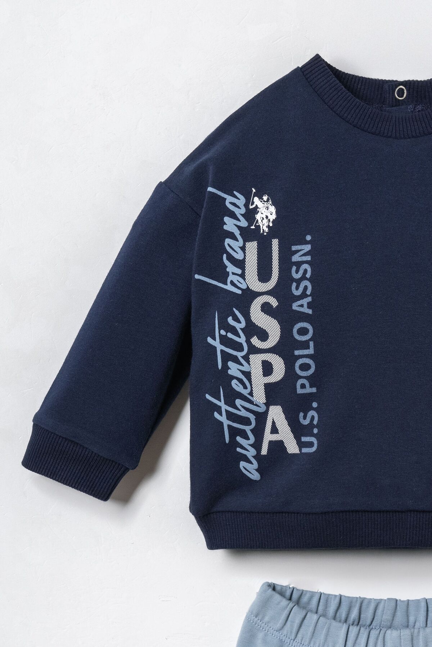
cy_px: 324
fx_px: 900
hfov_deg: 27.0
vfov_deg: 39.6
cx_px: 216
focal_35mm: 50
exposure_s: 1/125
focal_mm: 50
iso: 400
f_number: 9
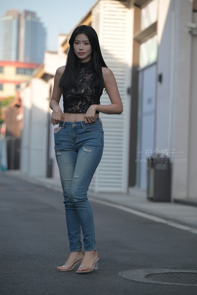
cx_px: 98
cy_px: 148
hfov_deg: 11.9
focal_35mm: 115
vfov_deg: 17.8
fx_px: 944
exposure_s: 1/640
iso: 125
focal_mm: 115
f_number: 3.2
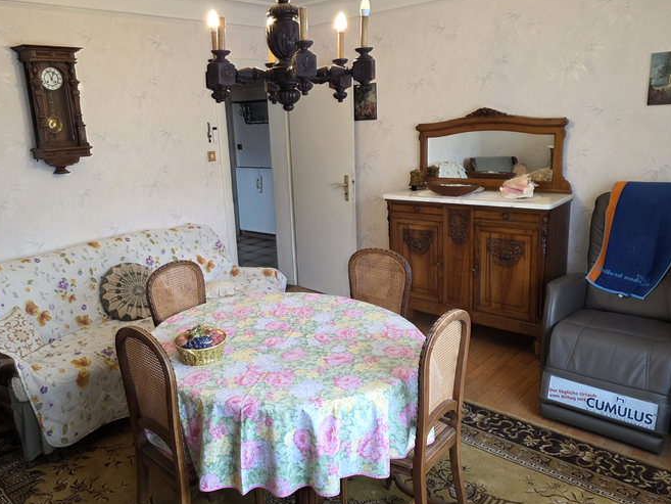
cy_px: 250
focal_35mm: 28
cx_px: 298
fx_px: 543
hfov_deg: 63.3
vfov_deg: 49.8
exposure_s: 1/100
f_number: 1.7
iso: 400
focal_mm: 6.25
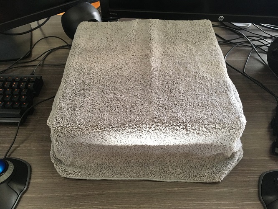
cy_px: 104
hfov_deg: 61.7
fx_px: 233
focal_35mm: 29
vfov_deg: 48.2
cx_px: 139
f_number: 2.2
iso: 200
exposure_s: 1/20
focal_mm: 4.15
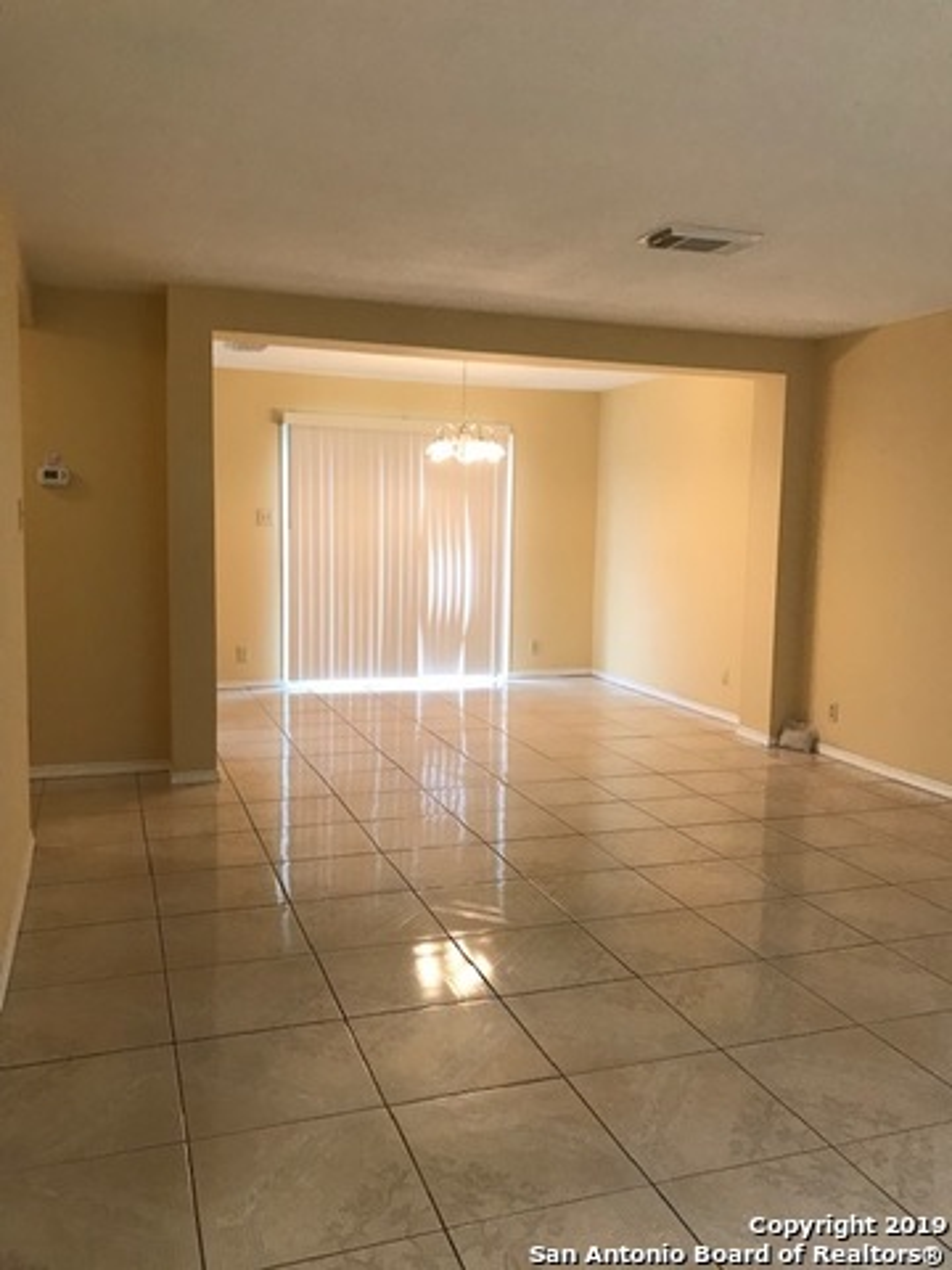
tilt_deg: -5.9
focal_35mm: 28
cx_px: 476
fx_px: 1027
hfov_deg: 49.7
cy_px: 635
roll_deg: -1.3
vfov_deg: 63.4
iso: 25
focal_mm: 3.99
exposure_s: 1/30
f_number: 1.8
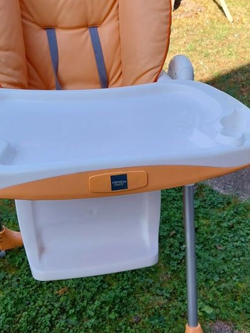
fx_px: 452
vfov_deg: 40.4
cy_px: 185
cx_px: 135
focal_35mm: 47
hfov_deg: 30.9
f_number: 1.8
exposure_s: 1/187
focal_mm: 4
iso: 25
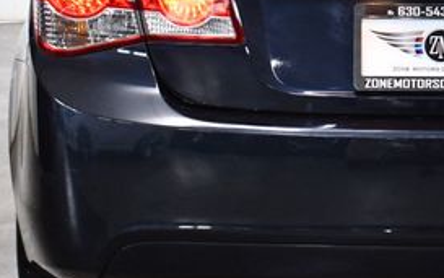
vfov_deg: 8.5
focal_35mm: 153
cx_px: 452
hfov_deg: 13.5
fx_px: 1853
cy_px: -29
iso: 1250
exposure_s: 1/125
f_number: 4.5
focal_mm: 32
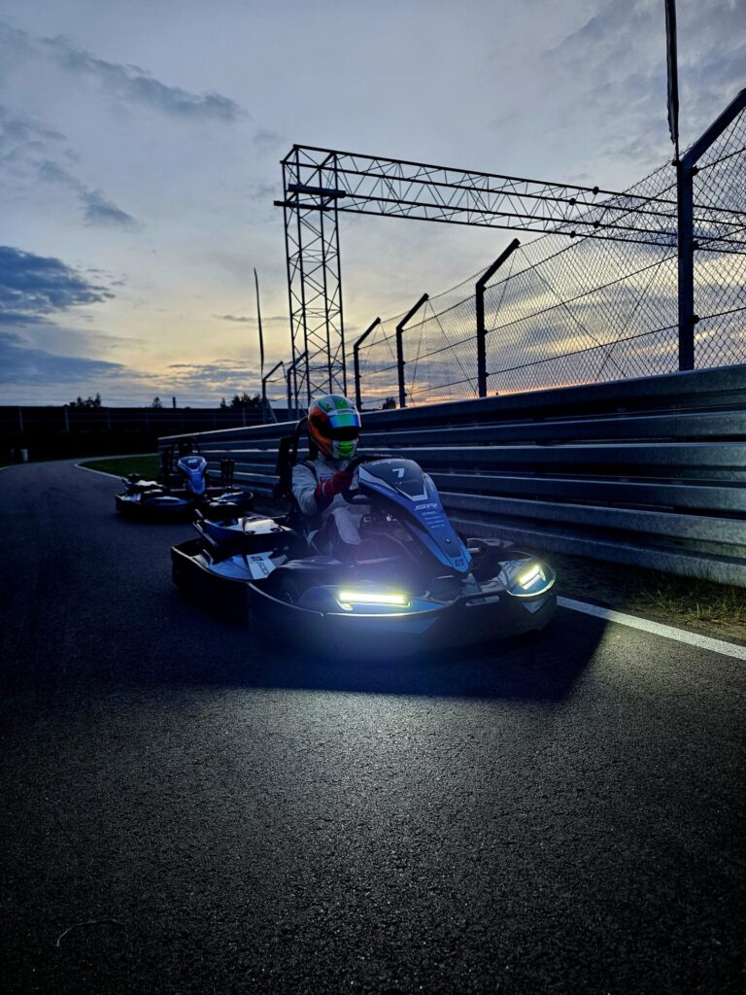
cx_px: 373
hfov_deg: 58.9
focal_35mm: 23
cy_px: 498
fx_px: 661
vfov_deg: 73.9
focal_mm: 6.3
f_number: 1.7
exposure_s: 1/57.1
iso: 320
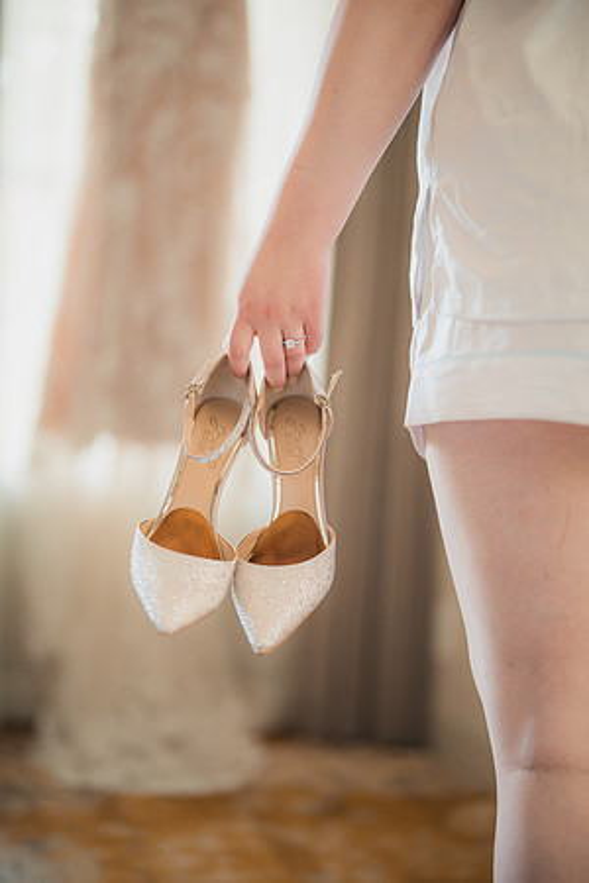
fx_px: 1227
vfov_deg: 39.6
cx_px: 294
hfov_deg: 27.0
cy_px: 442
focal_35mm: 50
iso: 400
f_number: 1.3
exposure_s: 1/250
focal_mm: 50
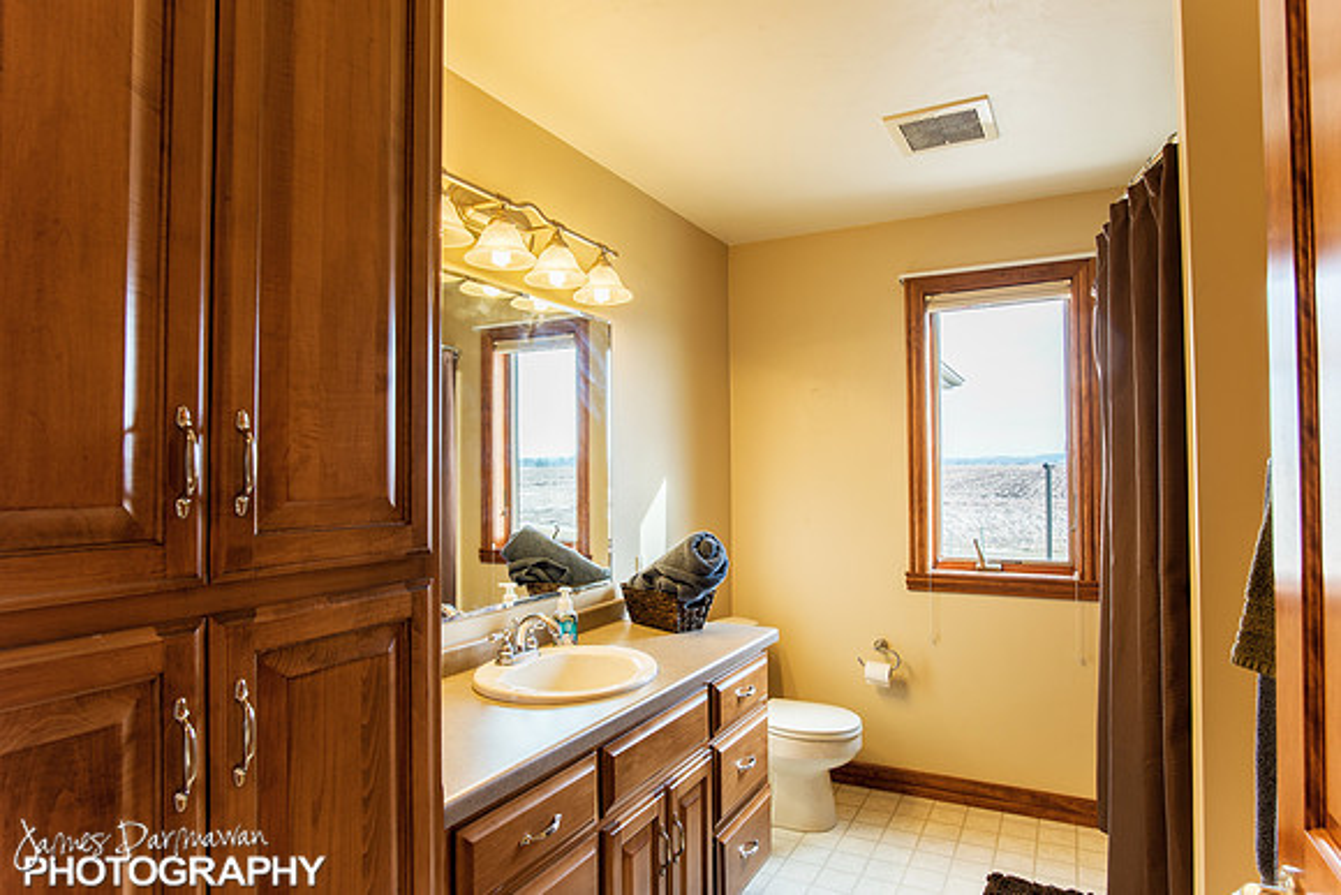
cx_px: 670
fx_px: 745
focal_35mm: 20
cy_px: 448
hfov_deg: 84.0
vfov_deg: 62.0
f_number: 11
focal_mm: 20
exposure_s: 1/4
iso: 400
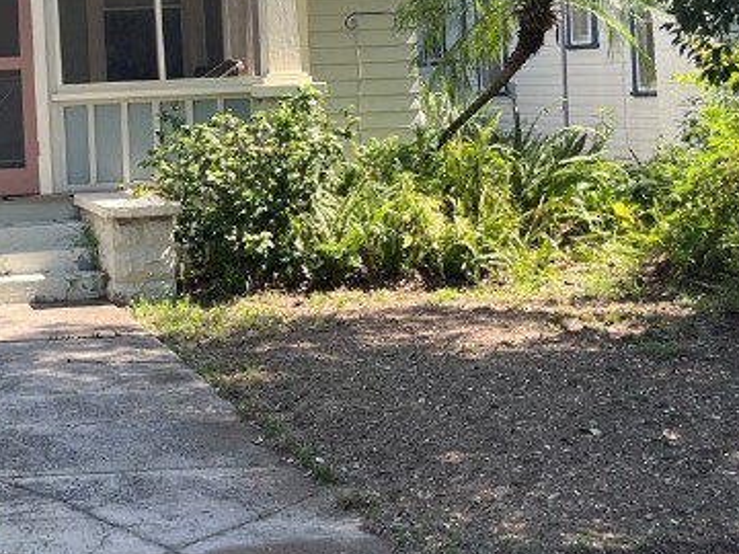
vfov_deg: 19.6
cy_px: 72
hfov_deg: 25.3
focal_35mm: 74
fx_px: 1580
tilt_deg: +2.3
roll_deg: +2.8
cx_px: 43
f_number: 1.6
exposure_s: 1/701
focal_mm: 5.1
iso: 50
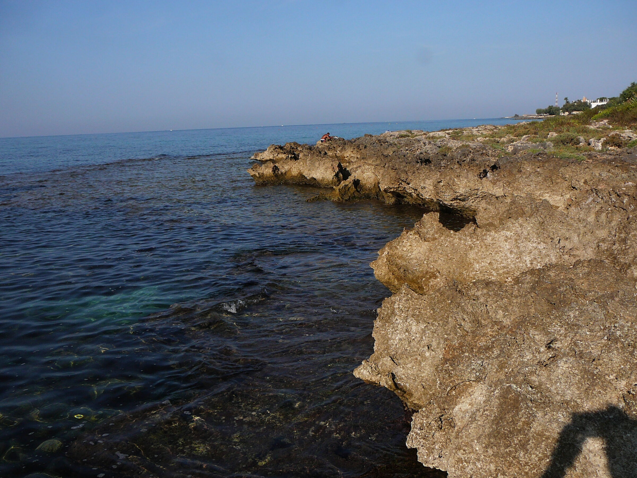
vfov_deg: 40.7
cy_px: 239
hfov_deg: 52.6
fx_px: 644
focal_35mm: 35
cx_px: 318
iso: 80
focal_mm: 5.2
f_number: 5
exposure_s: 1/640
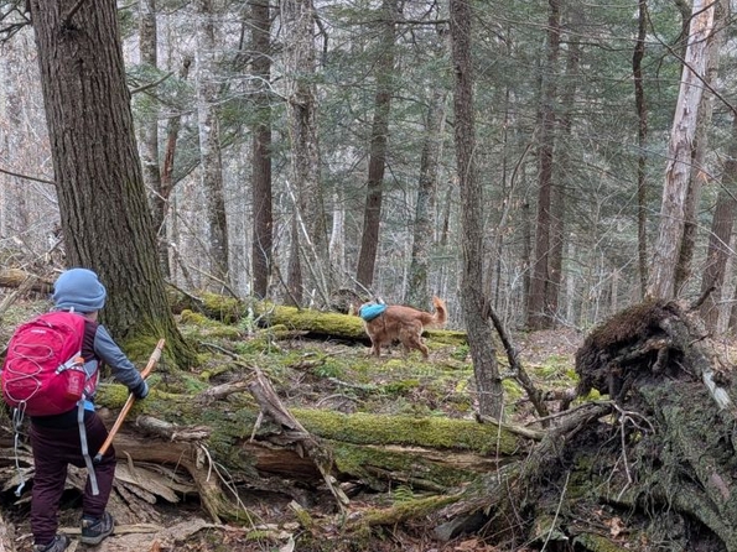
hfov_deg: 42.6
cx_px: 464
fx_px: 937
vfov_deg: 32.4
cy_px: 397
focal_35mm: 44
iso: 28
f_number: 1.7
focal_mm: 4.53
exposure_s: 1/118
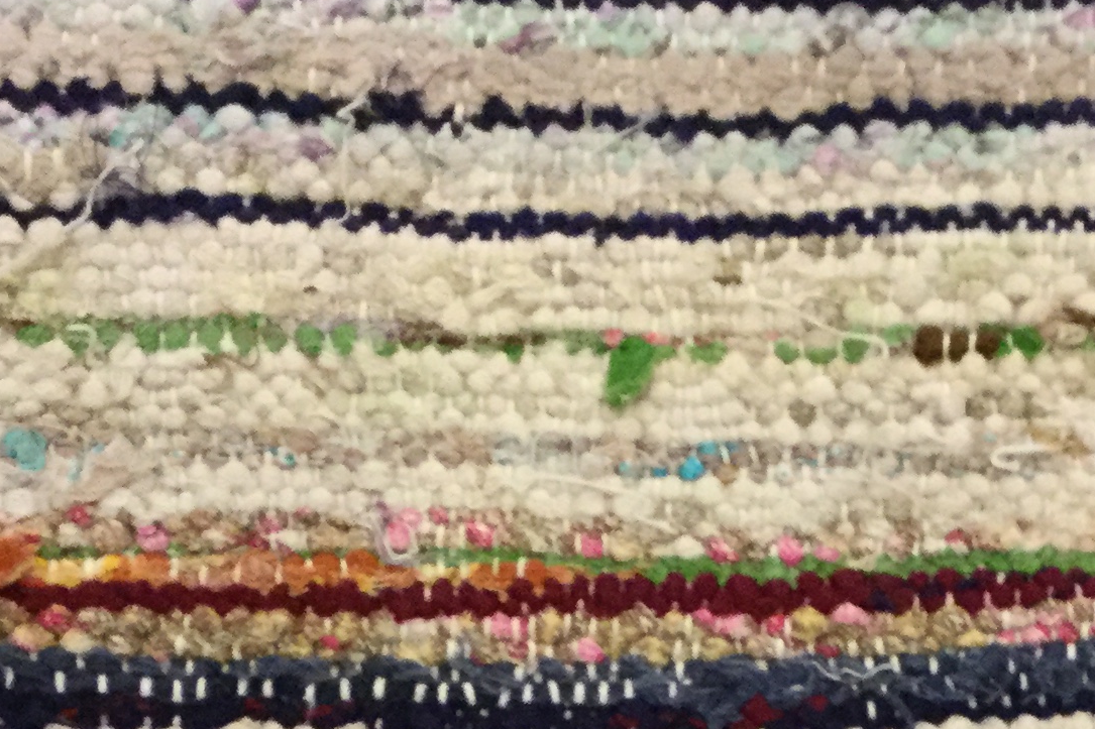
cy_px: 1118
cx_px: 723
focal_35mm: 97
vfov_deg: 13.3
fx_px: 2950
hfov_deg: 21.0
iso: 160
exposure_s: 1/30
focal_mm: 3.3
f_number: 2.4
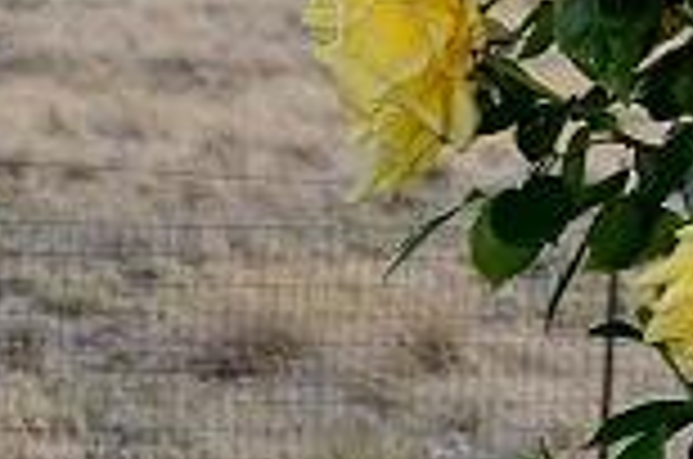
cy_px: -482
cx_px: 2714
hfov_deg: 6.8
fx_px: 4610
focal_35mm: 240
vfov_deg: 5.6
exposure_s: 1/200
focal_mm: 20
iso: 100
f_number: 7.1
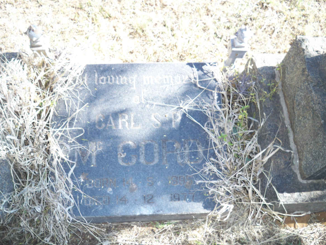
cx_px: 163
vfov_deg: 40.7
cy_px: 122
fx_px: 330
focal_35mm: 35
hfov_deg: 52.6
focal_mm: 6.3
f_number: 3.1
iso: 64
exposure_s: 1/100
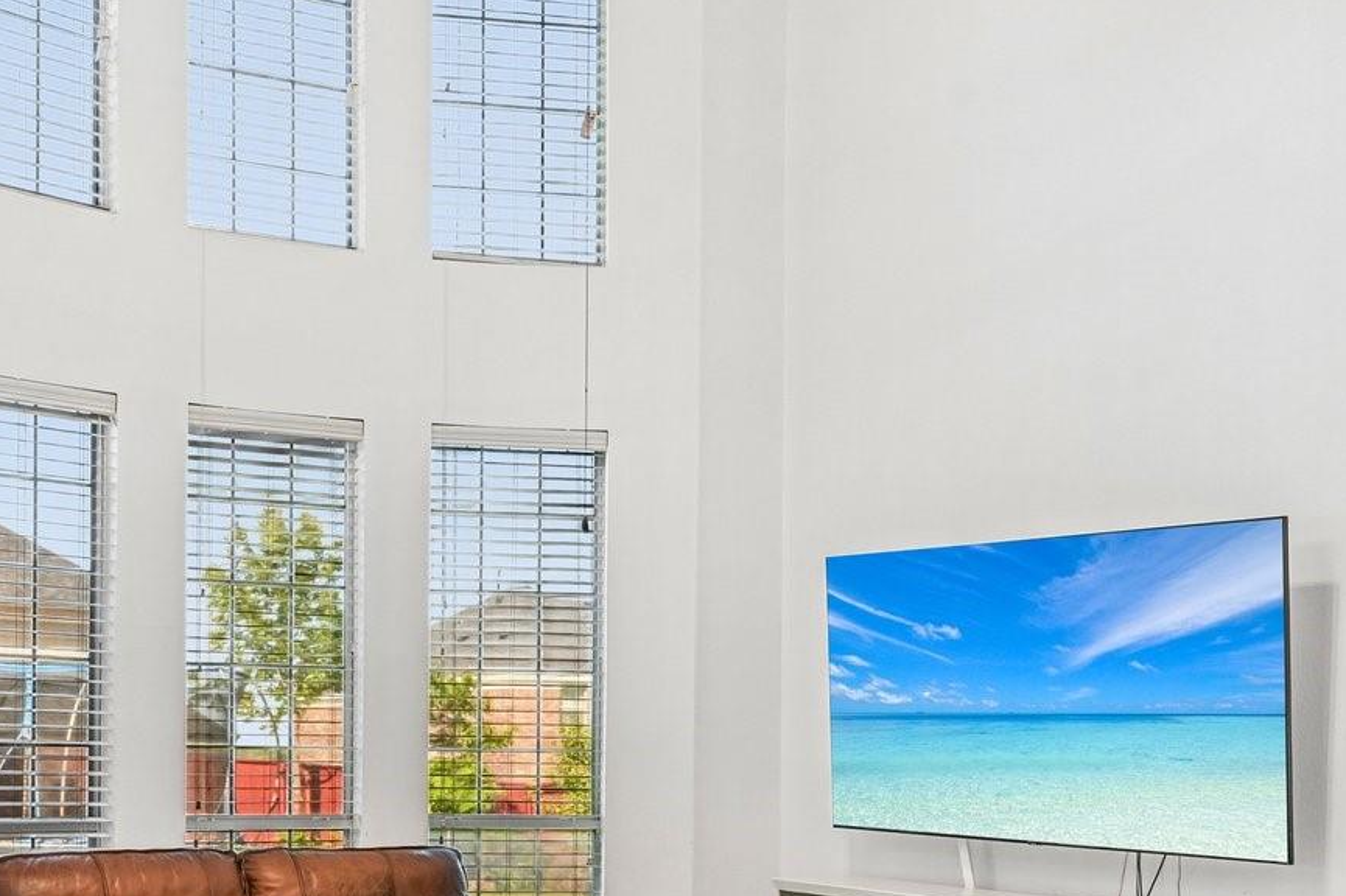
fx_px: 1682
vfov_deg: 29.1
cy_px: 732
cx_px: 408
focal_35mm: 45
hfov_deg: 42.8
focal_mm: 19
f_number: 8
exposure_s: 1/6
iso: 400
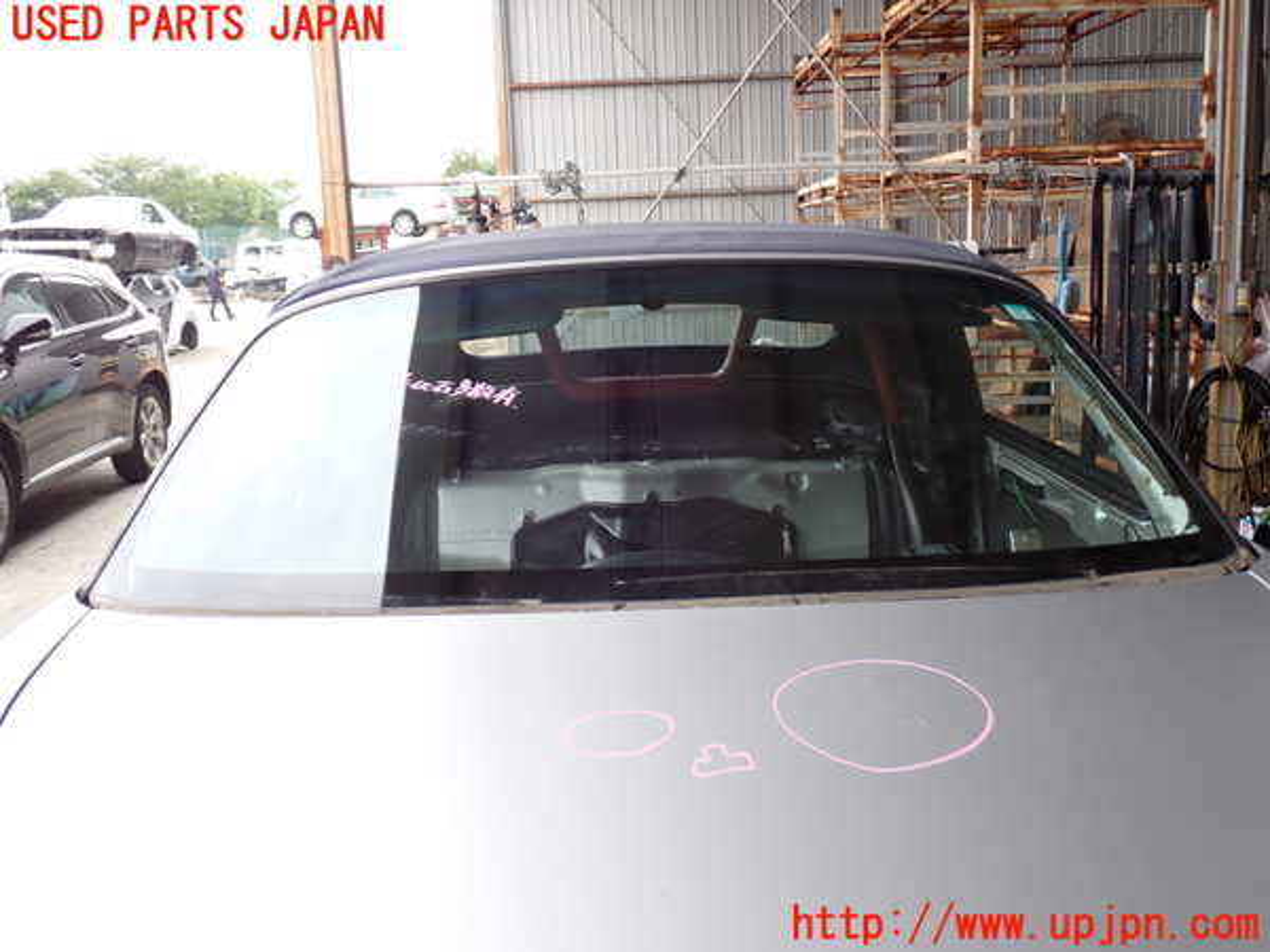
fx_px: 1321
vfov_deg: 39.7
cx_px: 635
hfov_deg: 51.4
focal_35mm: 36
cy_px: 476
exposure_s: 1/80
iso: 100
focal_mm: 6.37
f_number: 3.5
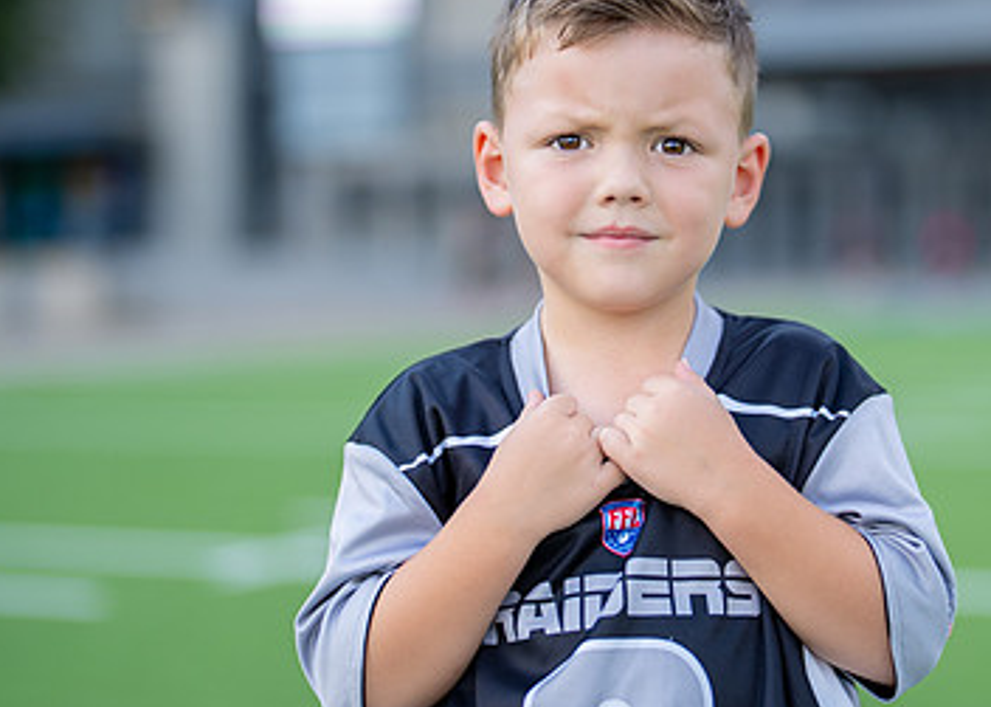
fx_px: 2560
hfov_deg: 21.8
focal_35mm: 91
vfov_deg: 15.7
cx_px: 644
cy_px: 321
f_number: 1.2
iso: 100
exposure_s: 1/1600
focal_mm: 50
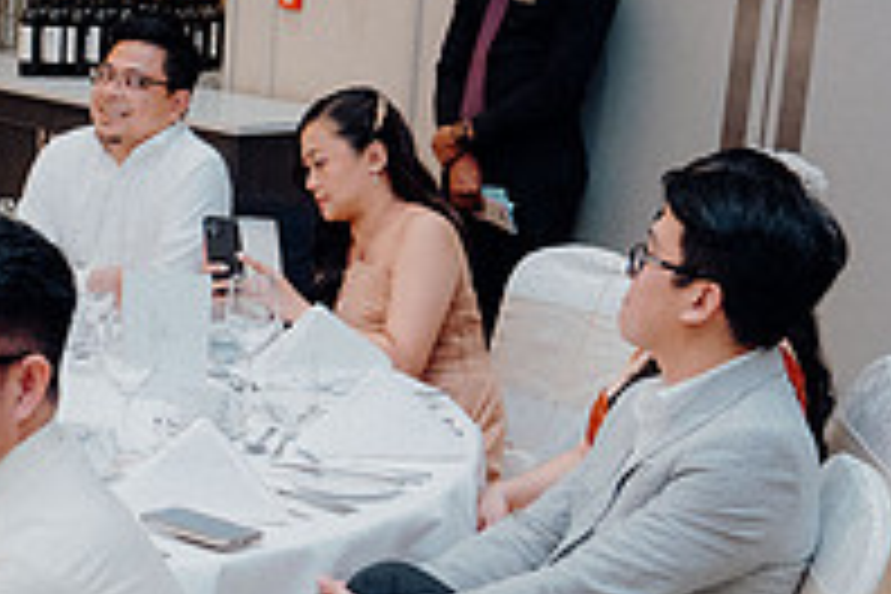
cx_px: -90
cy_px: 515
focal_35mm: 91
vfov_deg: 14.9
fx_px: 2252
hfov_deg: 21.2
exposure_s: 1/160
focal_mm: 31
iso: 3200
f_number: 3.5
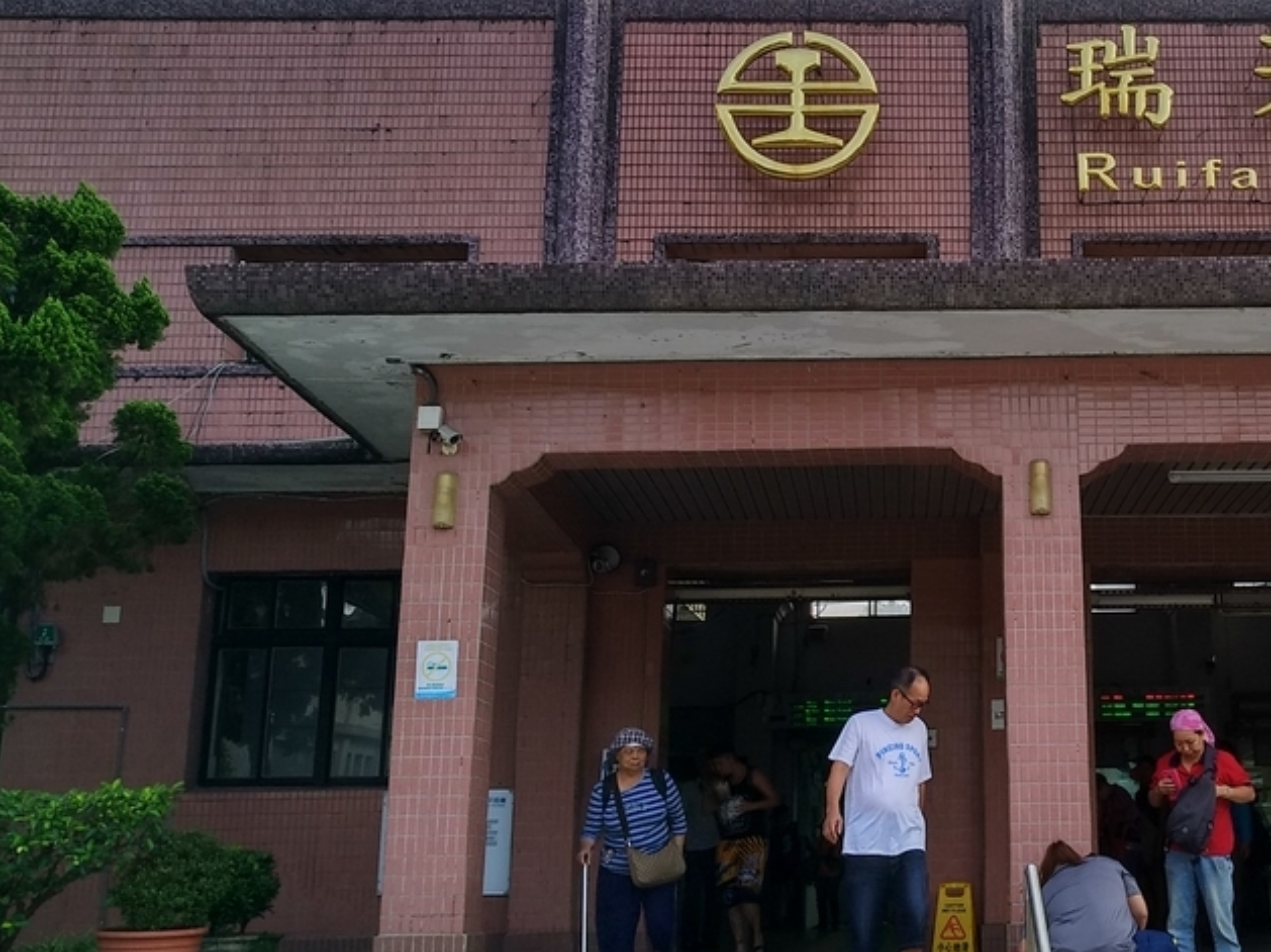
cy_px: 406
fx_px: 1541
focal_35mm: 42
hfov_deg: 42.7
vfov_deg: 34.3
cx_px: 1022
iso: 125
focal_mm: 3.81
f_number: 2.2
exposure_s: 1/409
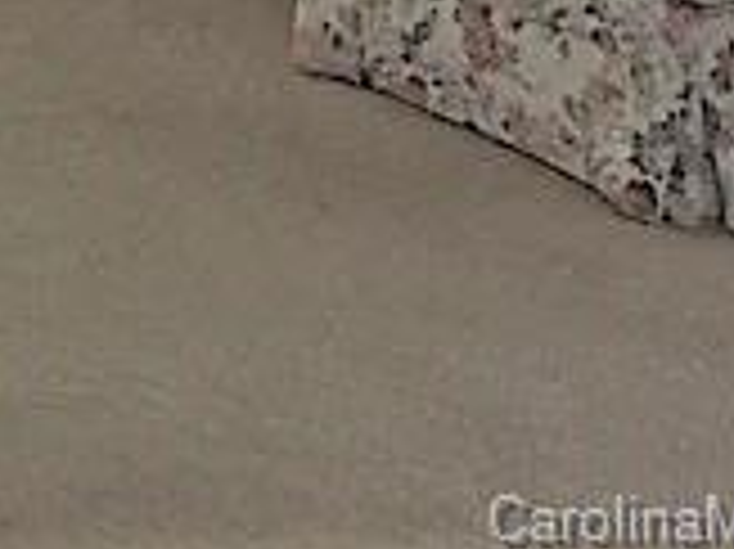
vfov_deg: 11.7
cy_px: -518
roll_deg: +1.5
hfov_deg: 15.6
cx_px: -437
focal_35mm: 114
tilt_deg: -7.0
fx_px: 2415
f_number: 2.2
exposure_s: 1/30
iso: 125
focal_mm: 4.15
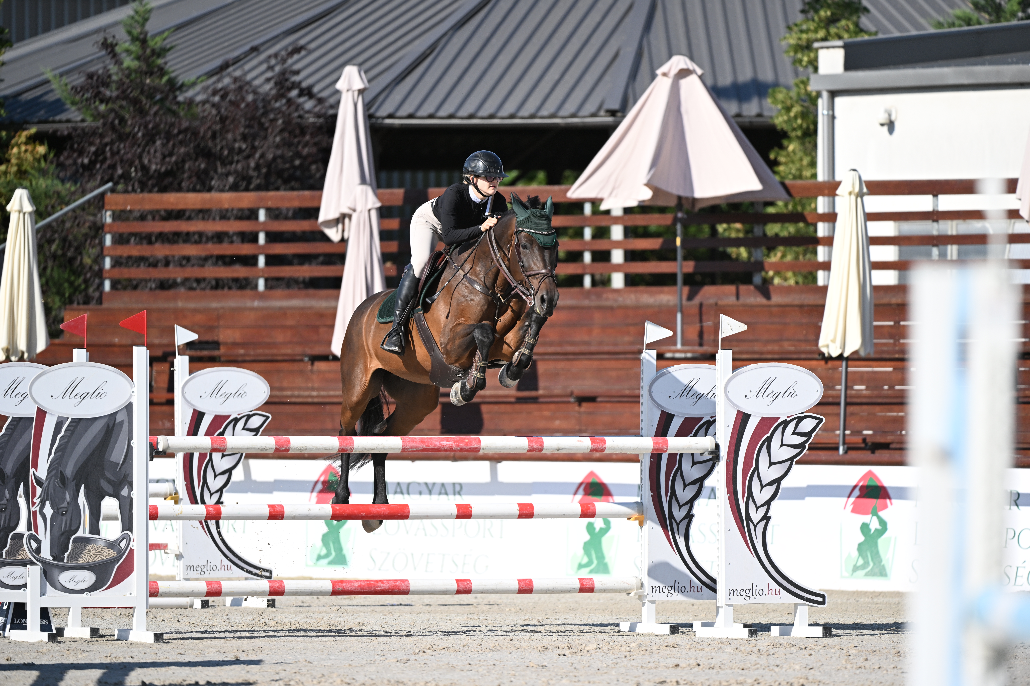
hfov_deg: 5.9
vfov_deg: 3.9
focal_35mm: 350
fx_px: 10013
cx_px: 515
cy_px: 343
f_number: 4
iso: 400
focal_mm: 350
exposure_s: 1/2500
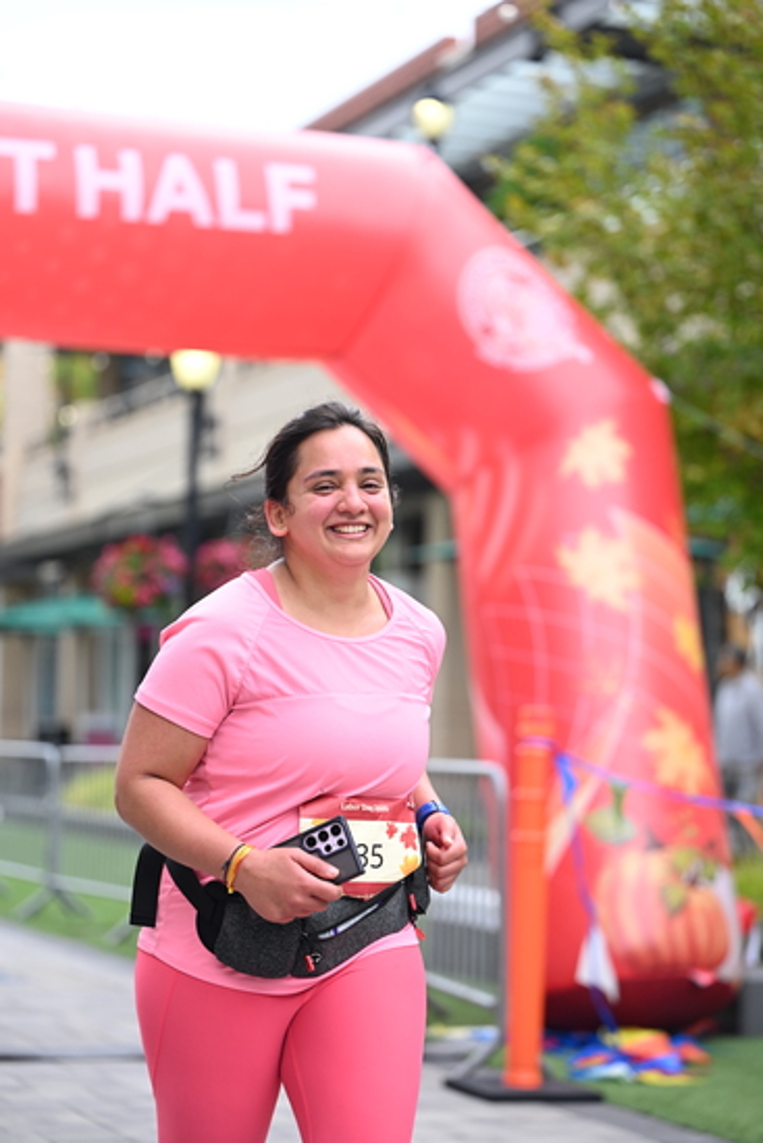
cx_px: 382
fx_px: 2796
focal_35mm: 88
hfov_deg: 15.5
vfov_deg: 23.1
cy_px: 572
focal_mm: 88
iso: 640
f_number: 2.8
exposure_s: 1/1600
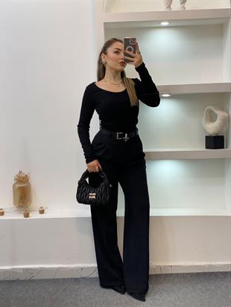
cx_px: 116
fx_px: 462
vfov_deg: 36.8
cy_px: 154
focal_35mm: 52
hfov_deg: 28.0
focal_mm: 6
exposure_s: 1/100
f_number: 2
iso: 80
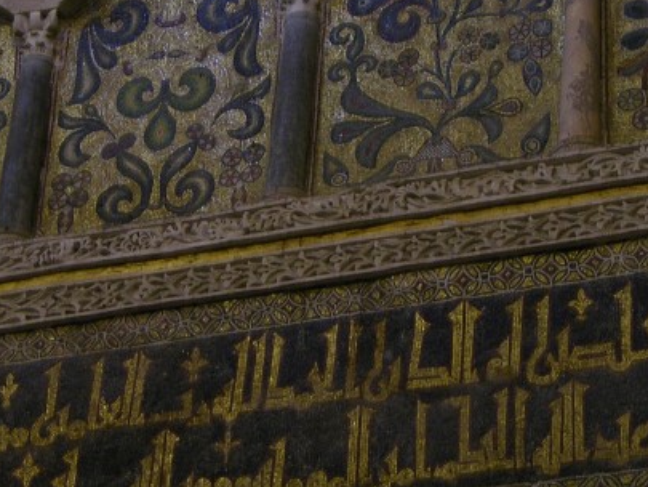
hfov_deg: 11.2
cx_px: 342
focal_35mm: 177
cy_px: 183
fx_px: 3314
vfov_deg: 8.4
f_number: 3.3
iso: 80
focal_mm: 17.8
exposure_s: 1/3.2
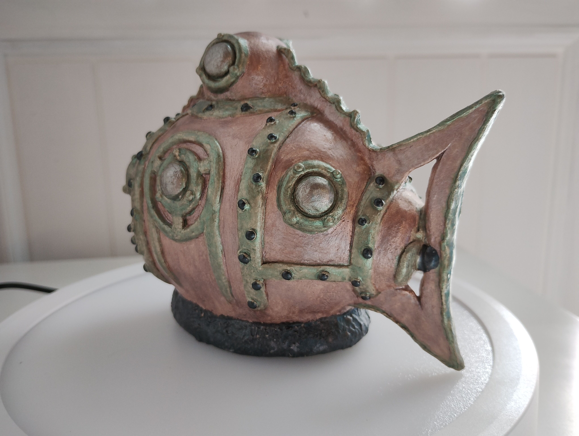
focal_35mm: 28
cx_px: 290
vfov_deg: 49.9
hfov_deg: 63.4
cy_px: 218
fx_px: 469
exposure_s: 1/50
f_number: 1.8
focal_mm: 4.27
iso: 819
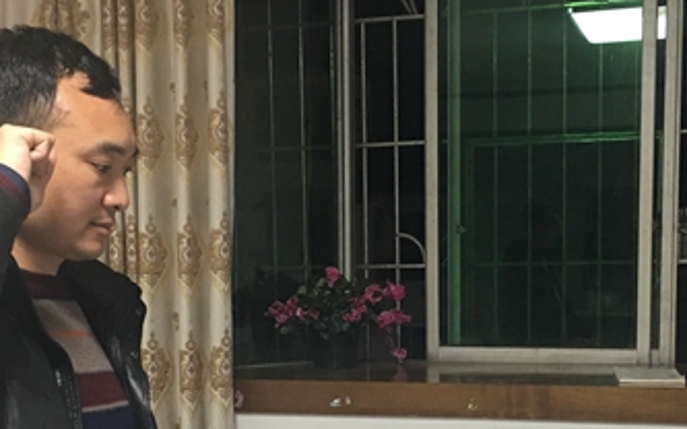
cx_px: 378
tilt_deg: -4.5
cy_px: 373
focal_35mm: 59
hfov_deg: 34.5
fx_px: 1104
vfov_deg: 21.6
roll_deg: +1.1
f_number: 2.2
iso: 100
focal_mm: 4.15
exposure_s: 1/17
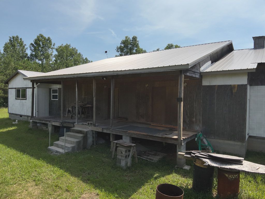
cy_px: 100
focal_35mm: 24
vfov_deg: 56.8
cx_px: 132
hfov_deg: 71.6
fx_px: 184
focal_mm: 4.4
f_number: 2.8
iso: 100
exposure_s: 1/1250
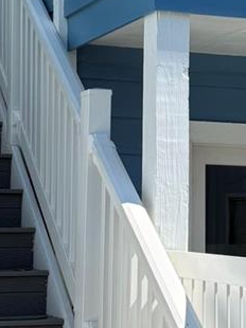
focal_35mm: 119
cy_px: -11
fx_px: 1129
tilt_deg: +13.6
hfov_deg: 12.4
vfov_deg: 16.2
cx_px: 148
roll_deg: -1.4
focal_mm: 6.76
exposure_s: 1/3279
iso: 80
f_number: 1.78
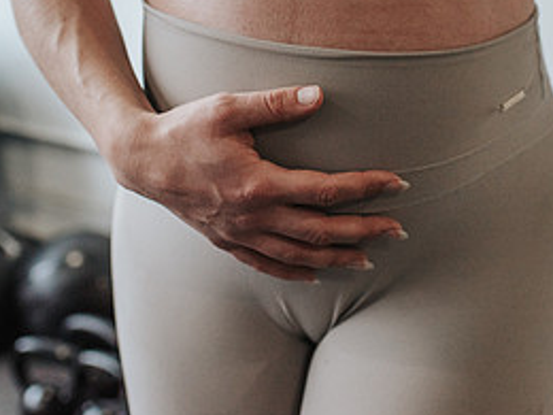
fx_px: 1198
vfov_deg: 19.2
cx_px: 325
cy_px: 22
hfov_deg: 25.9
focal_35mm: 75
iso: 800
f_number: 3.2
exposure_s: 1/250
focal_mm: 35
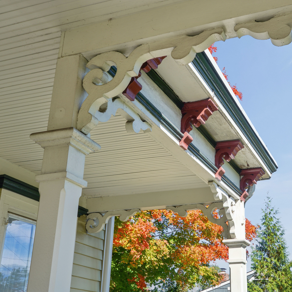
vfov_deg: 37.6
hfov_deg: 37.0
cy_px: 147
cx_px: 201
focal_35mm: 45
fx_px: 429
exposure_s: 1/100
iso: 100
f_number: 10
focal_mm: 35
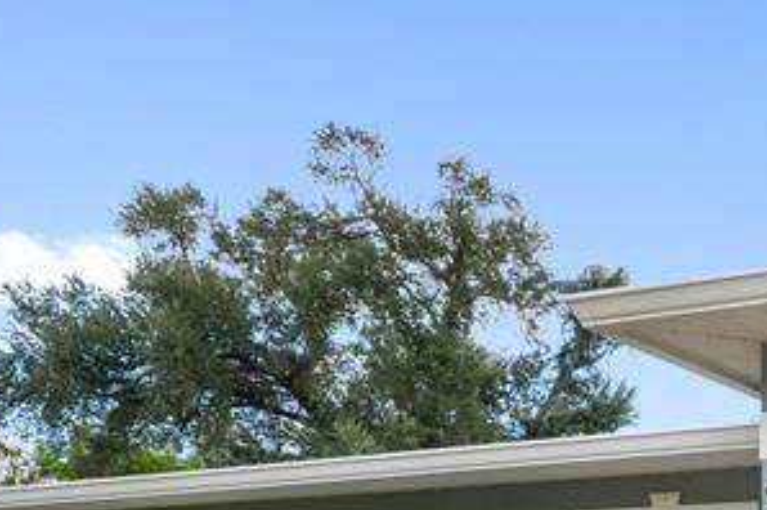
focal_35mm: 55
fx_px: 1171
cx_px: 991
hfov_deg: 29.4
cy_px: 670
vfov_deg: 22.0
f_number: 11
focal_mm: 16
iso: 125
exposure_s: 1/25
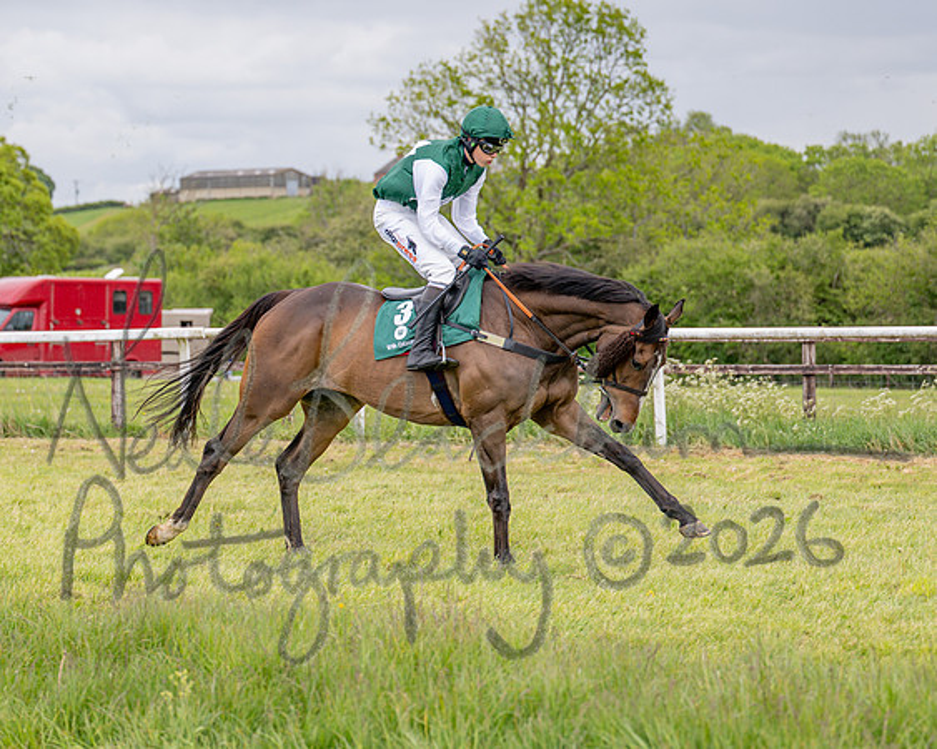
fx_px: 3261
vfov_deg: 13.1
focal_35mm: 118
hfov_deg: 16.3
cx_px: 333
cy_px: 304
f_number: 2.8
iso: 200
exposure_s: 1/1250
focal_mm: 71
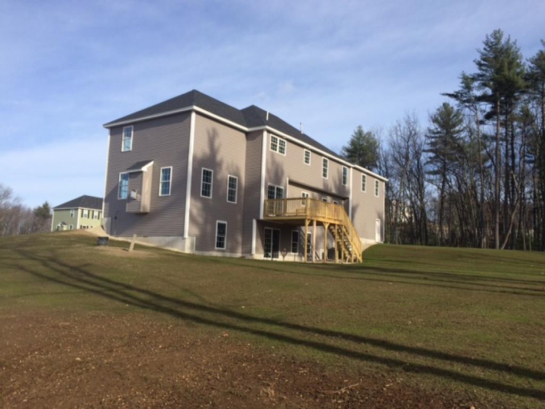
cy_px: 204
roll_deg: -1.2
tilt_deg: +5.2
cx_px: 272
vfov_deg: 48.2
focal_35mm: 29
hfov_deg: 61.7
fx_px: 457
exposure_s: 1/1786
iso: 32
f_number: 2.2
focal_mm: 4.15
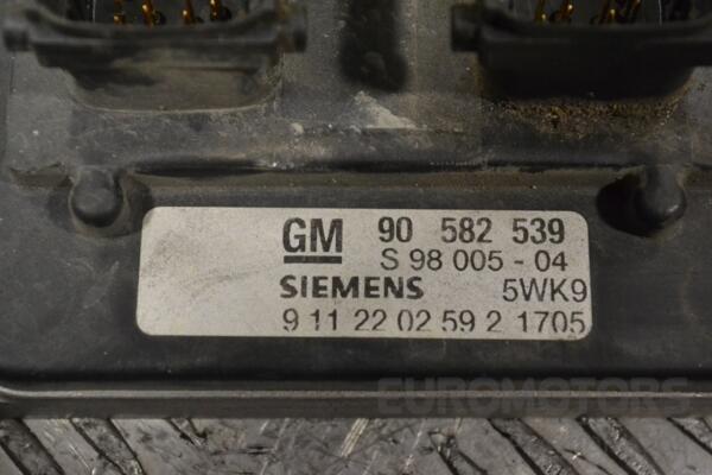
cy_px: 238
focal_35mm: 78
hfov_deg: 26.0
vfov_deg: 17.5
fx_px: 1543
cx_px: 356
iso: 3200
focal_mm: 52
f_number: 9
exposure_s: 1/320
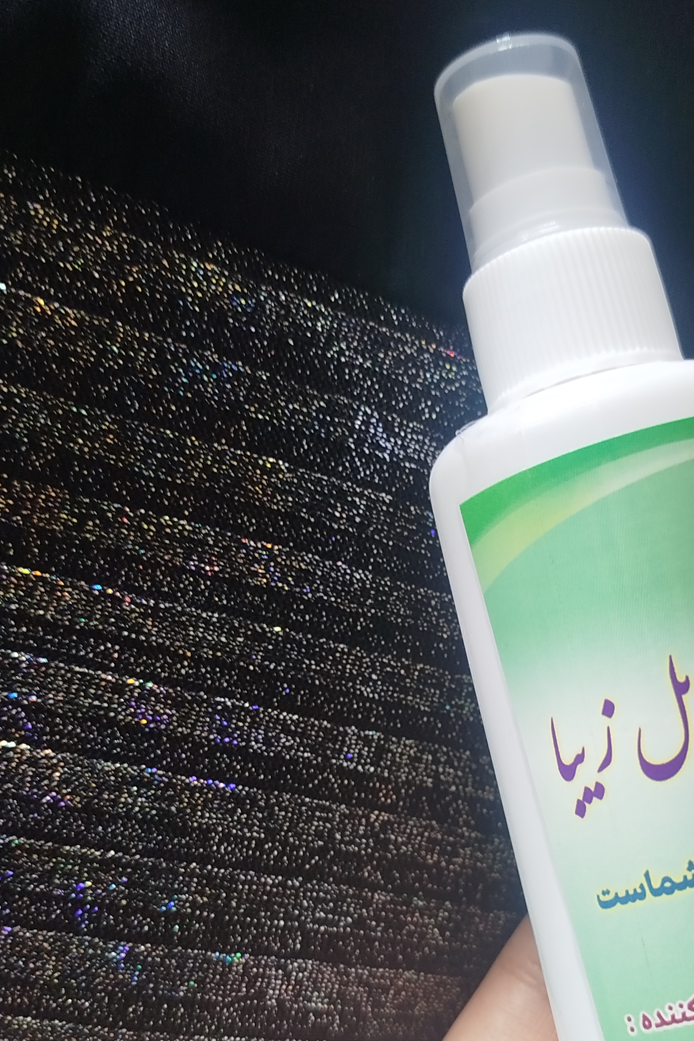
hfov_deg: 29.1
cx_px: 459
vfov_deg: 42.5
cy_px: 623
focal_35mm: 46
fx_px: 1330
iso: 100
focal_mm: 5.31
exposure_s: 1/50
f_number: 1.7
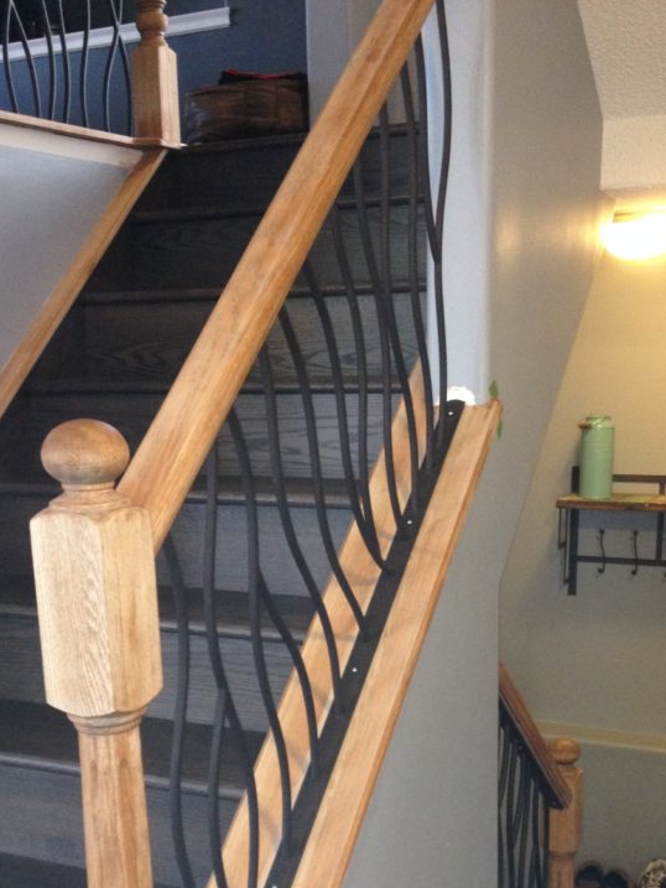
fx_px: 1282
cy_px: 629
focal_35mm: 50
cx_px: 318
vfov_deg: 37.5
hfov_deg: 29.1
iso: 200
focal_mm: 4.28
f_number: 2.4
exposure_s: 1/16
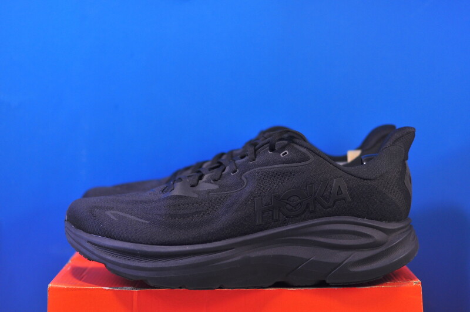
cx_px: 235
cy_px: 156
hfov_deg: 27.0
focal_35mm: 75
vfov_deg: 18.1
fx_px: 978
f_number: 2.2
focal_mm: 50
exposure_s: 1/320
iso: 250
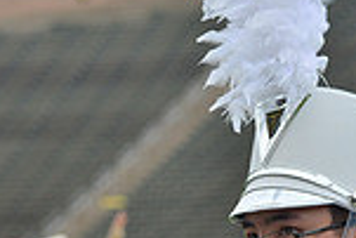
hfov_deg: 6.6
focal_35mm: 312
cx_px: 216
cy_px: 460
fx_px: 3088
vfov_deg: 4.4
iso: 200
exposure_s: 1/1000
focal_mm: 105
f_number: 5.6
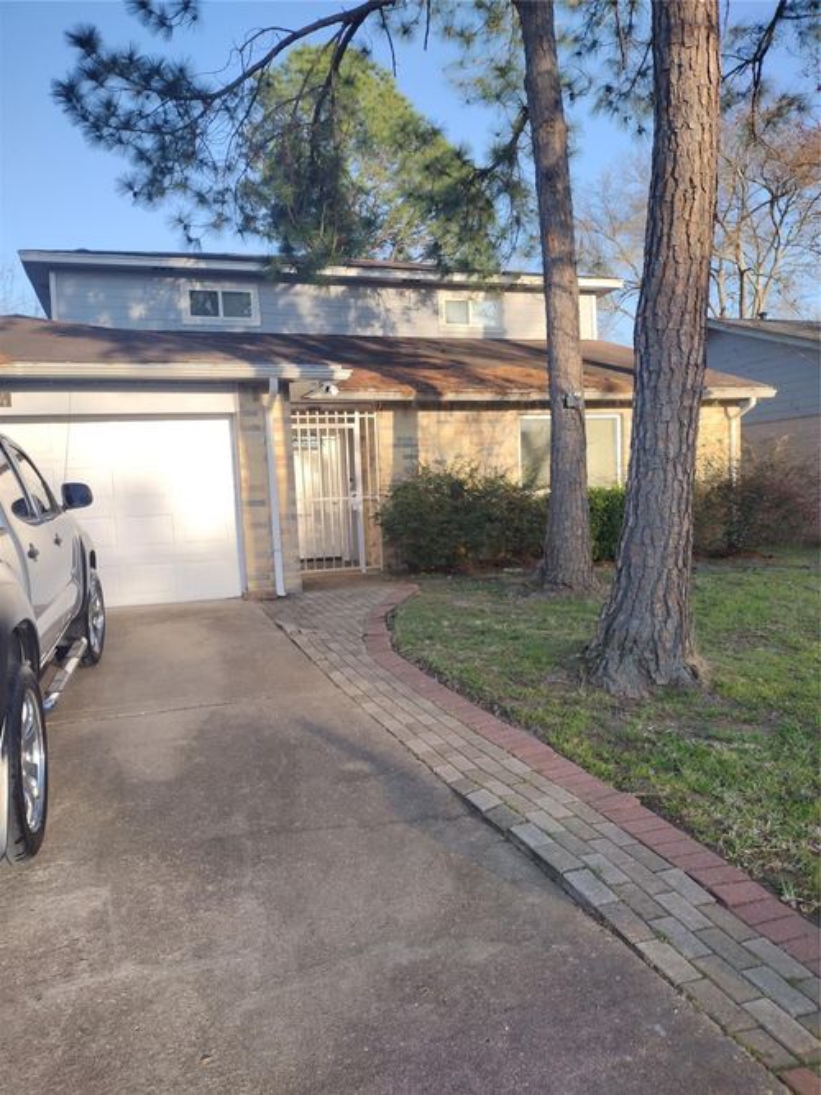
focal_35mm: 27
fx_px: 854
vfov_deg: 65.3
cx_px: 410
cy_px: 548
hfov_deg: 51.3
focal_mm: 4.71
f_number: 1.7
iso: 100
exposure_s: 1/1122
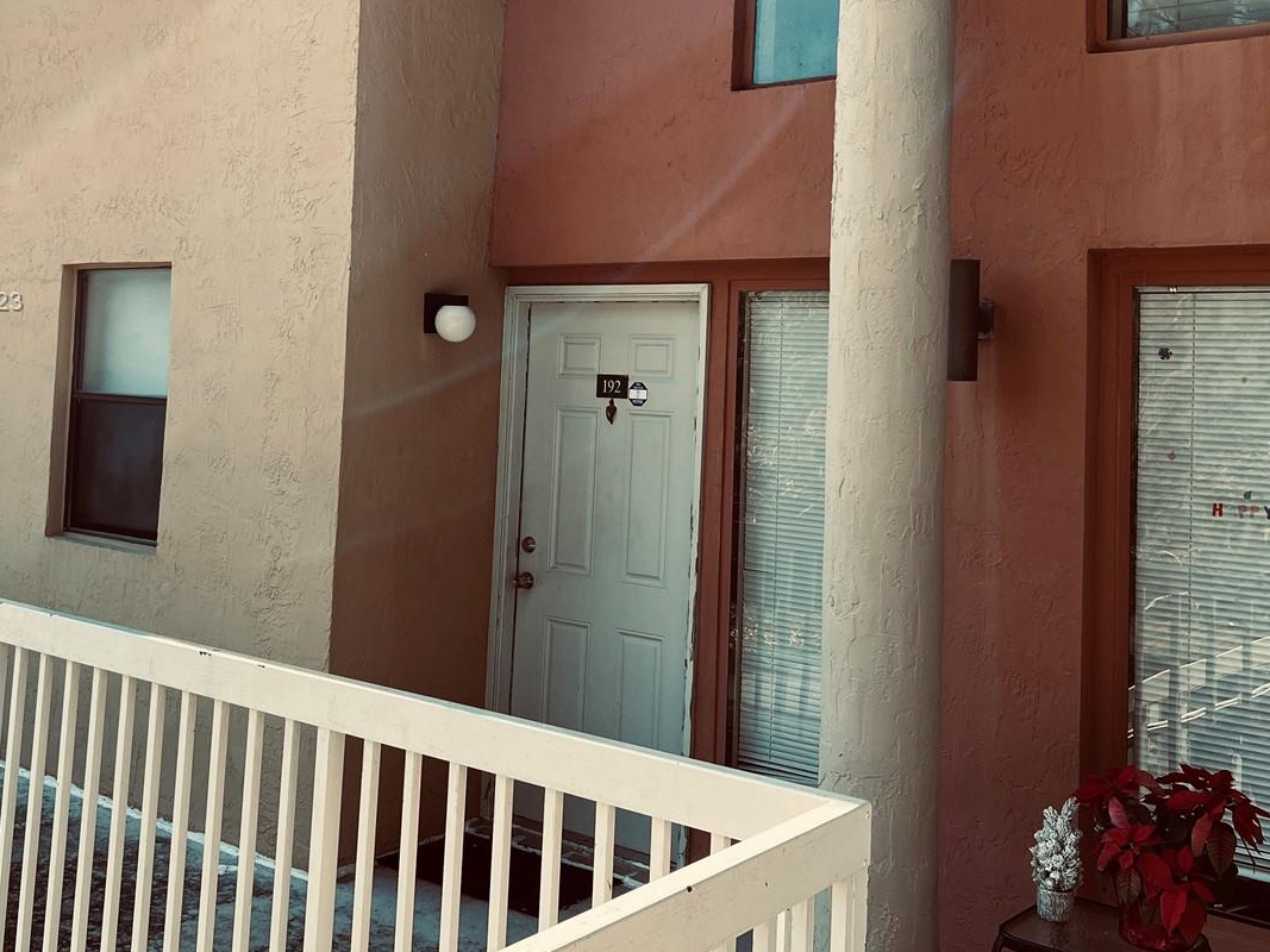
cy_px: 303
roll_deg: -2.5
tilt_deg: +5.7
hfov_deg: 47.8
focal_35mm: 39
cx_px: 594
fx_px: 1431
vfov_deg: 36.4
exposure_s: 1/1344
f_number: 1.5
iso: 50
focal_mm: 5.7
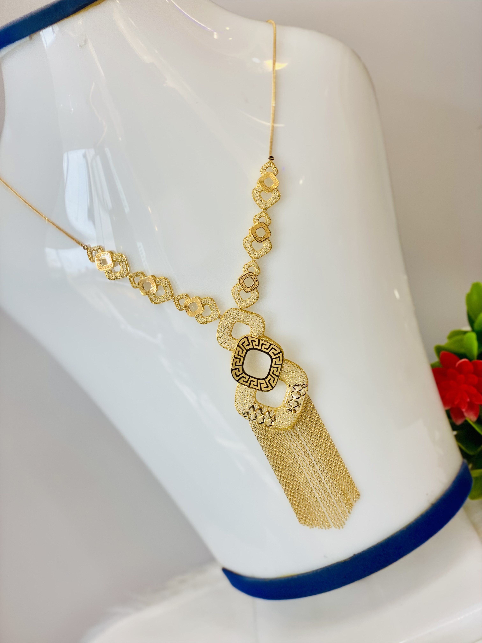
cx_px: 241
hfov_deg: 28.0
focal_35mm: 52
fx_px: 965
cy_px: 322
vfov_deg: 36.8
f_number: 2
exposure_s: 1/100
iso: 25
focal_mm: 6
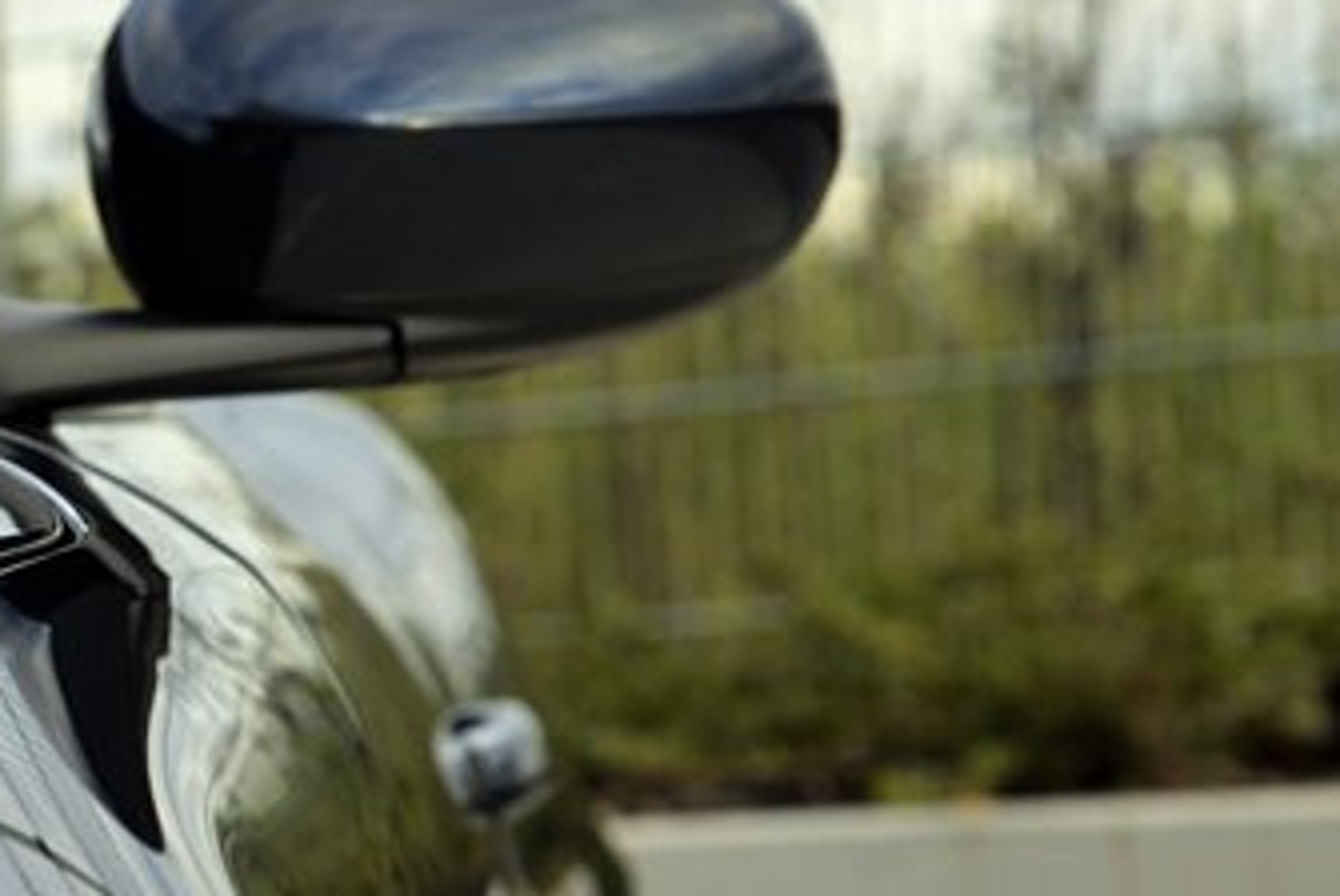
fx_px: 9164
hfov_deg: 8.3
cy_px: 416
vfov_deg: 5.6
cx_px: -304
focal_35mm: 246
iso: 200
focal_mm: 86
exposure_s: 1/160
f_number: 6.3
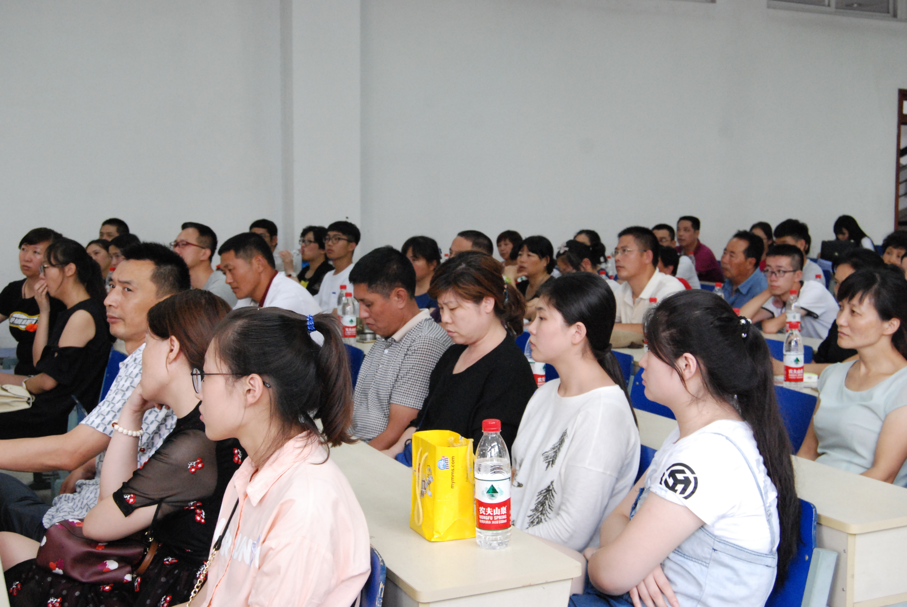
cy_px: 304
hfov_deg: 42.3
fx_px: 1173
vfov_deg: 29.0
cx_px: 454
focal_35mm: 46
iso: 1600
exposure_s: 1/80
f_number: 6.3
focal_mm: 31
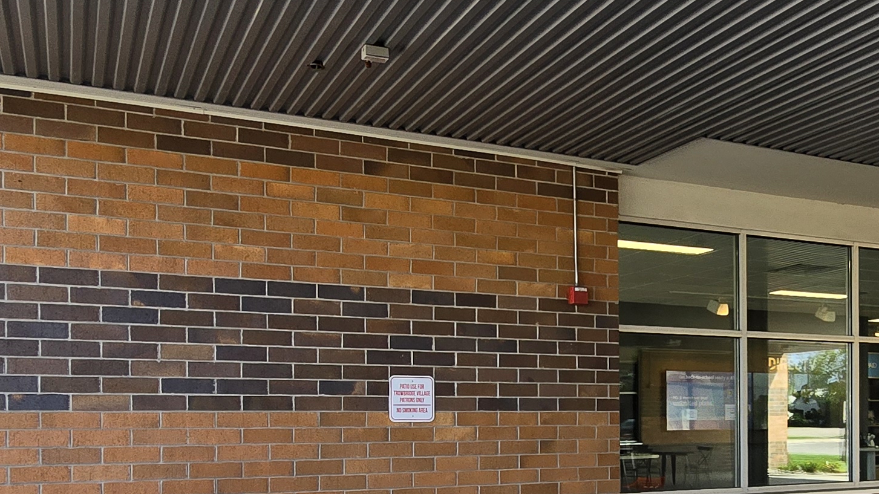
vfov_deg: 29.3
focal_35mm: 39
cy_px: 435
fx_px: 909
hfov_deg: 50.0
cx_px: 635
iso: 50
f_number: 2.2
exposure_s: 1/257
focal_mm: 2.2
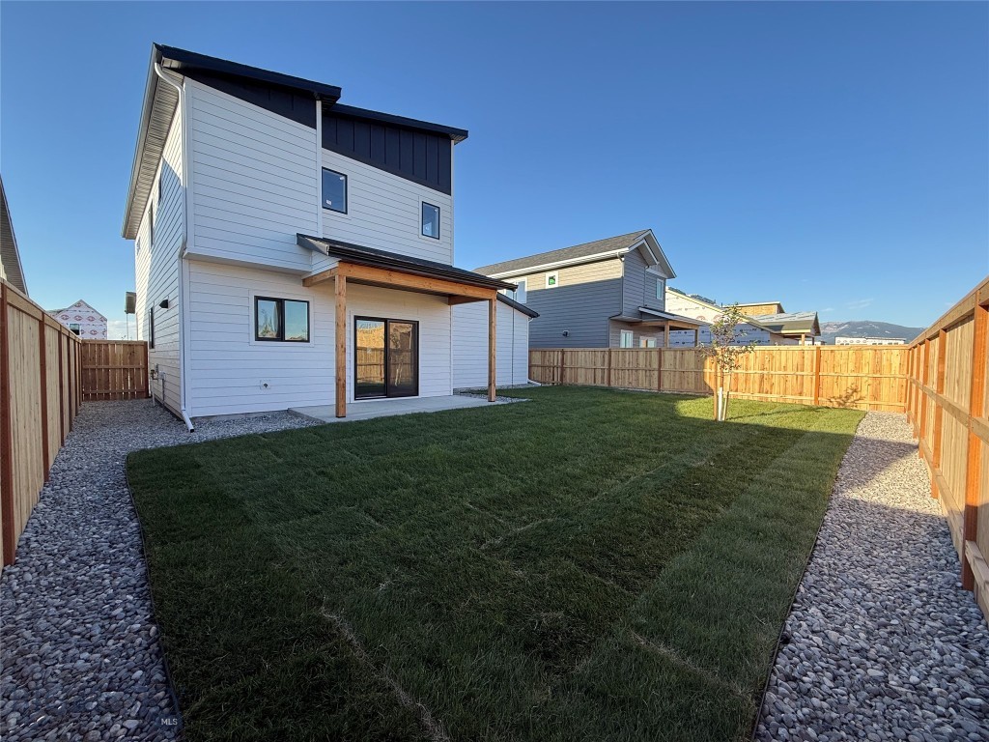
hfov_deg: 102.1
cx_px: 494
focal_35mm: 14
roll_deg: -0.7
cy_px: 371
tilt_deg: -1.4
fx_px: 400
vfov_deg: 85.7
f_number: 2.2
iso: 64
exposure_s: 1/531
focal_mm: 2.22
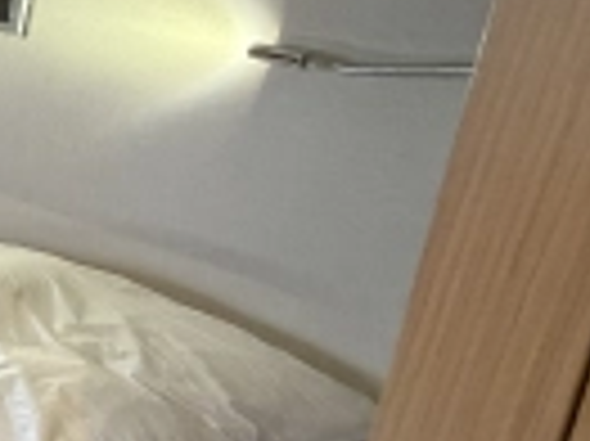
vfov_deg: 24.7
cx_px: -640
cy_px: 173
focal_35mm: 59
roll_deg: -0.4
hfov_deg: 18.3
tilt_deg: -14.7
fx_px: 1005
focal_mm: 2.22
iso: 320
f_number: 2.2
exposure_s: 1/69
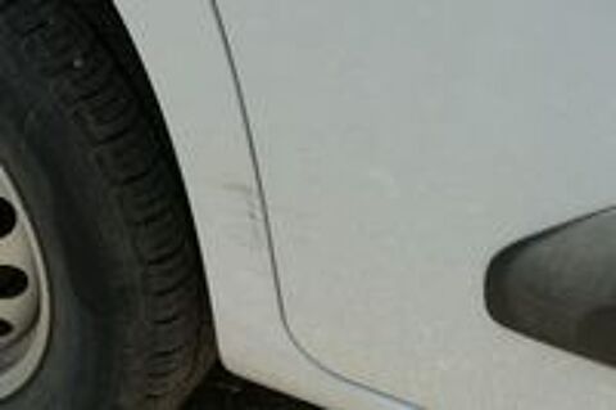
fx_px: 991
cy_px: 205
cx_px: 308
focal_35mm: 58
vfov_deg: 23.3
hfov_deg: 34.5
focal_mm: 21.01
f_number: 3.5
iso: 125
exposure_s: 1/640
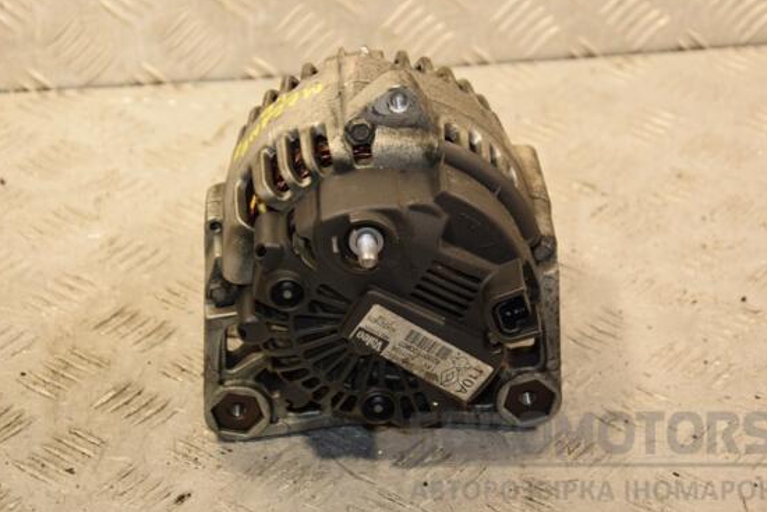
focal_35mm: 108
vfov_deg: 12.7
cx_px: 384
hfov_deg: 18.9
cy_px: 247
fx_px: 2301
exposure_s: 1/160
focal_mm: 66
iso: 800
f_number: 5.3
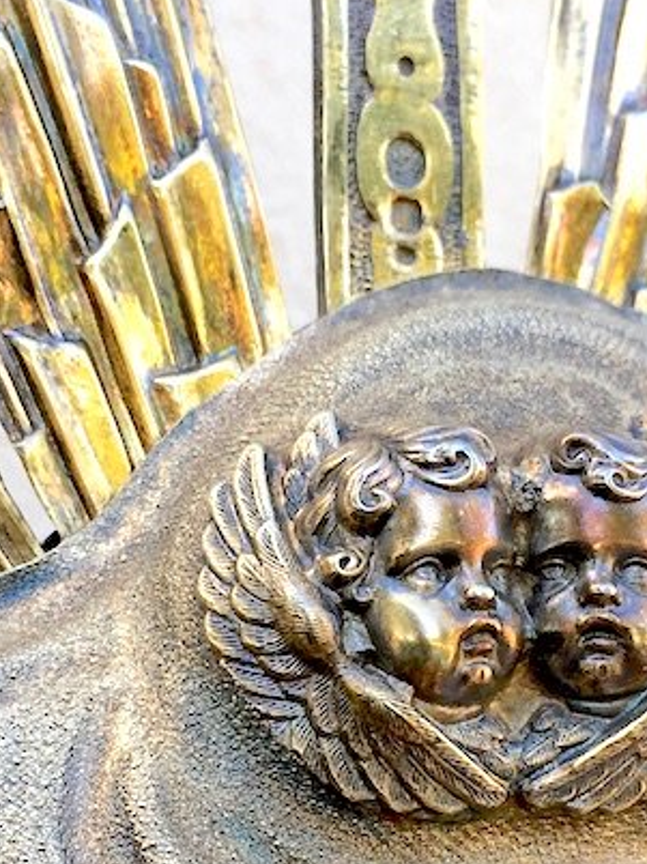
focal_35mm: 78
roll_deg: -0.2
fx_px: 1946
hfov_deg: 18.9
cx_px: 385
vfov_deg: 24.8
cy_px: 625
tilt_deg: +10.2
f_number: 2.2
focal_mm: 4.15
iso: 25
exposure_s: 1/127
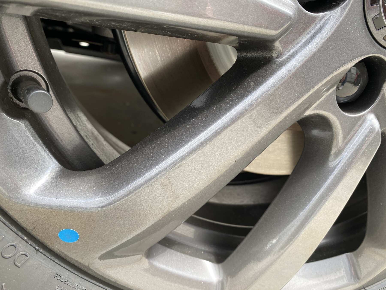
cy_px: 145
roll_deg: -11.6
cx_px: 193
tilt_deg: -23.6
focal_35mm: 26
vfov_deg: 53.1
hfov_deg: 67.3
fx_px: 290
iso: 32
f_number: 1.8
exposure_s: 1/122
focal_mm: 4.25
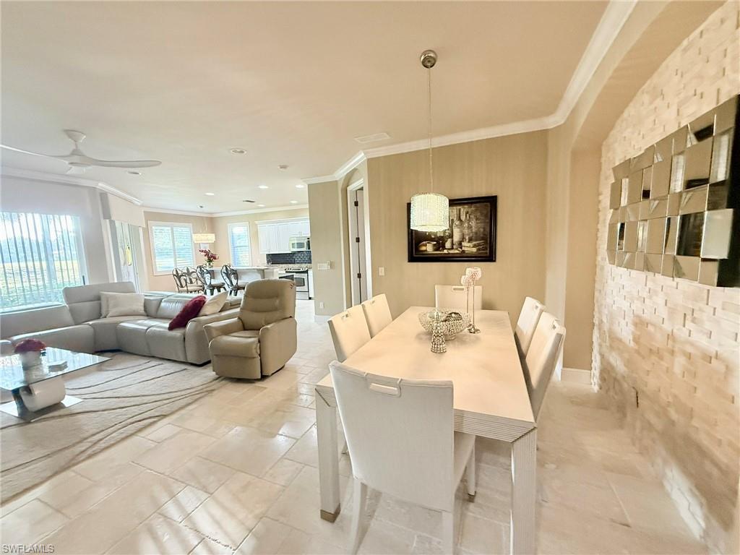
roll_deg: +1.2
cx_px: 370
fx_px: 299
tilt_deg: -6.0
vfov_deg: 85.7
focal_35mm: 14
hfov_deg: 102.1
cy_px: 278
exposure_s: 1/120
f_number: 2.2
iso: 500
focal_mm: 2.22
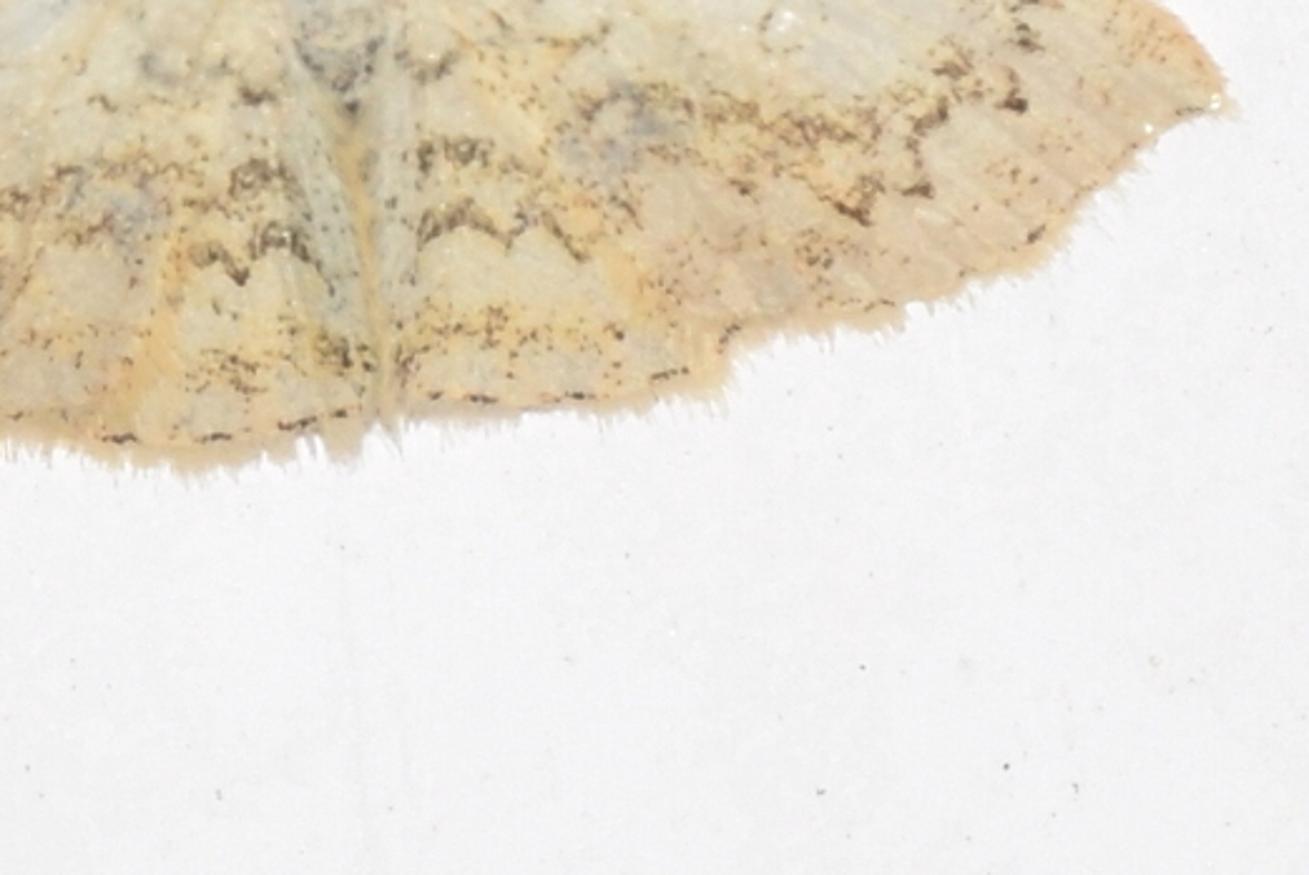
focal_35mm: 386
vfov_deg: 3.6
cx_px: 340
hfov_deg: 5.3
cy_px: 118
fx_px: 14043
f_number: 13
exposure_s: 1/160
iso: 100
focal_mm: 140
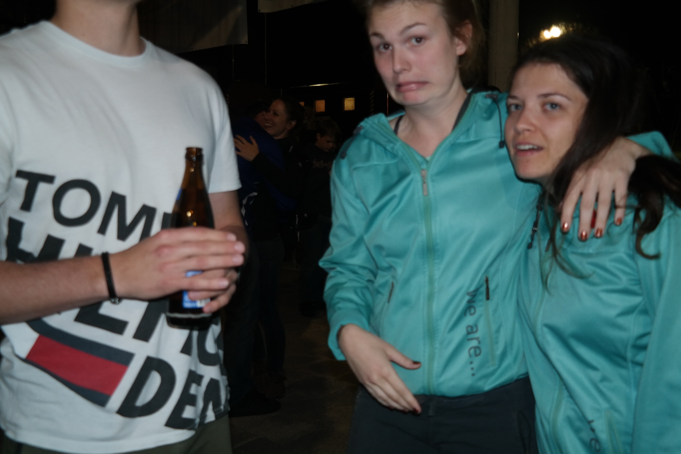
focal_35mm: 36
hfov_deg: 53.1
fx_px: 681
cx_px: 340
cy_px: 227
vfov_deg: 36.9
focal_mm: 24
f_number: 4
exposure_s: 1/50
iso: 400
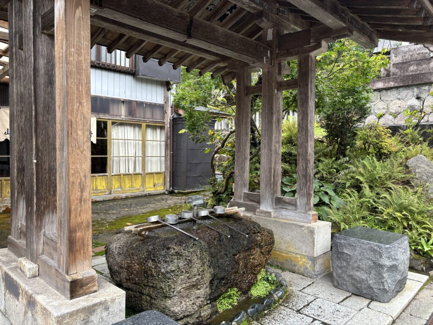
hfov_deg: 67.3
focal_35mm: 26
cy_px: 162
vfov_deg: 53.1
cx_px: 216
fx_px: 325
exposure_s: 1/183
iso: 40
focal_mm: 5.96
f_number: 1.6
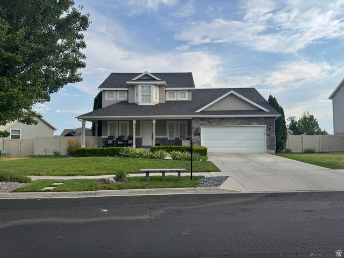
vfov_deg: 56.8
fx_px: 239
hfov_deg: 71.6
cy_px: 129
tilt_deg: +1.9
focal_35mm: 24
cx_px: 172
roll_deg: +0.1
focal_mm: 6.76
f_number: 1.78
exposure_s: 1/4049
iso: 80
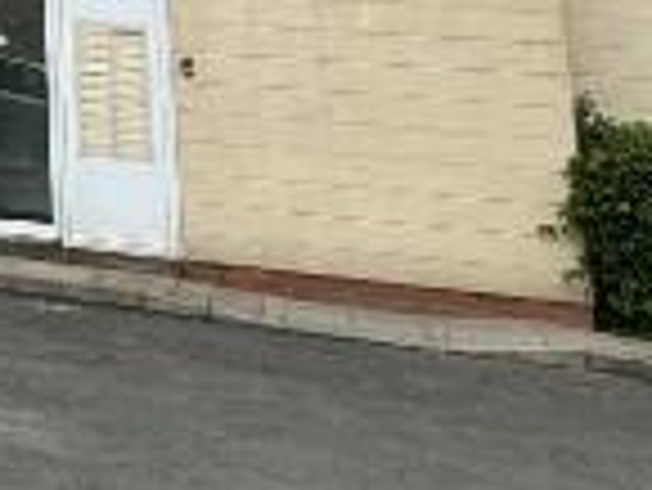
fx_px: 1866
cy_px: -575
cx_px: -603
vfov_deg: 12.6
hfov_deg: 16.0
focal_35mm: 99
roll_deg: -4.1
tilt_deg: +18.1
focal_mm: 2.22
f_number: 2.2
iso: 50
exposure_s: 1/720
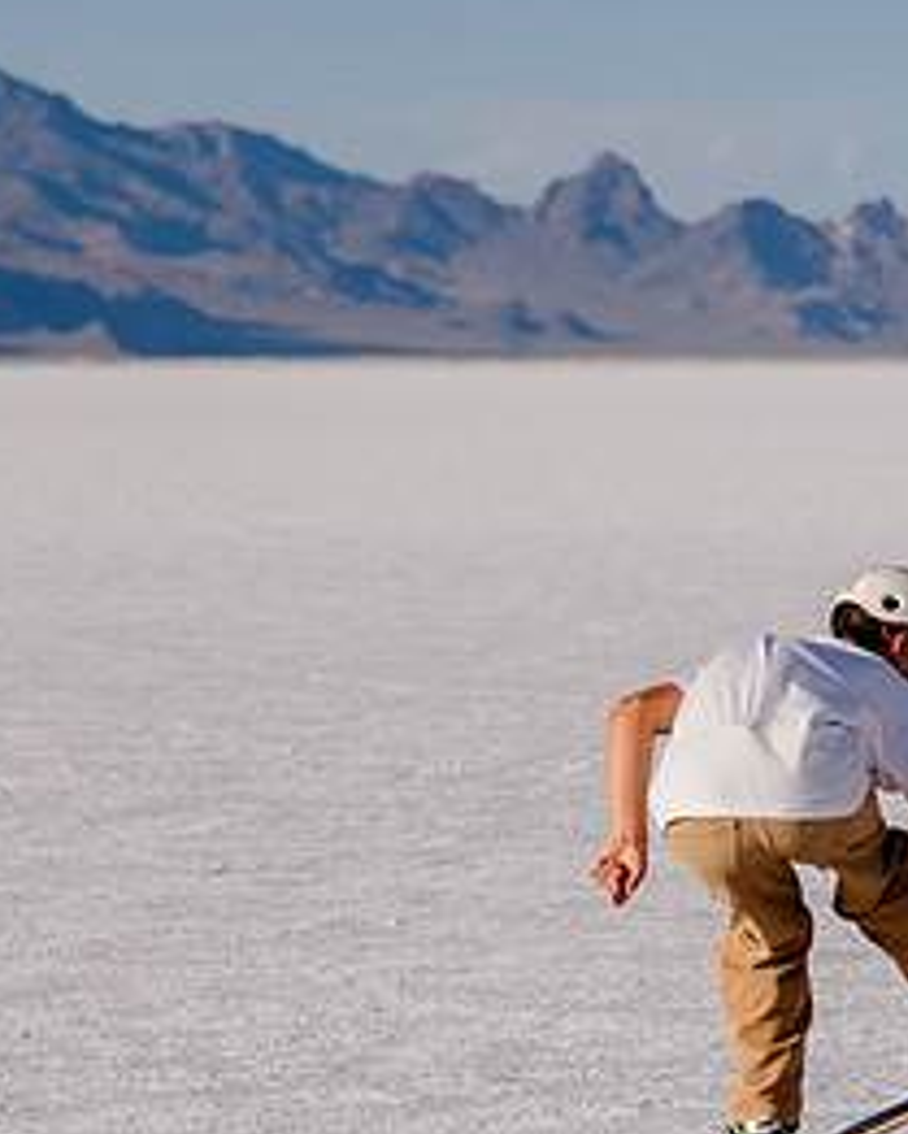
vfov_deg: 9.2
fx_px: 7017
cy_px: 648
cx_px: 458
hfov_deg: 7.4
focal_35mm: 209
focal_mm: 92
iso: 200
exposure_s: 1/8000
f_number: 4
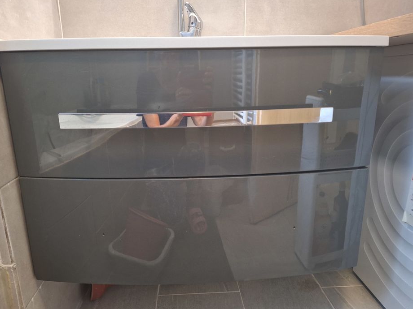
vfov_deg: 54.9
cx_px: 192
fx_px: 298
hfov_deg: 69.3
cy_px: 148
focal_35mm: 25
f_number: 1.8
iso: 400
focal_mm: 5.54
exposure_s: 1/20
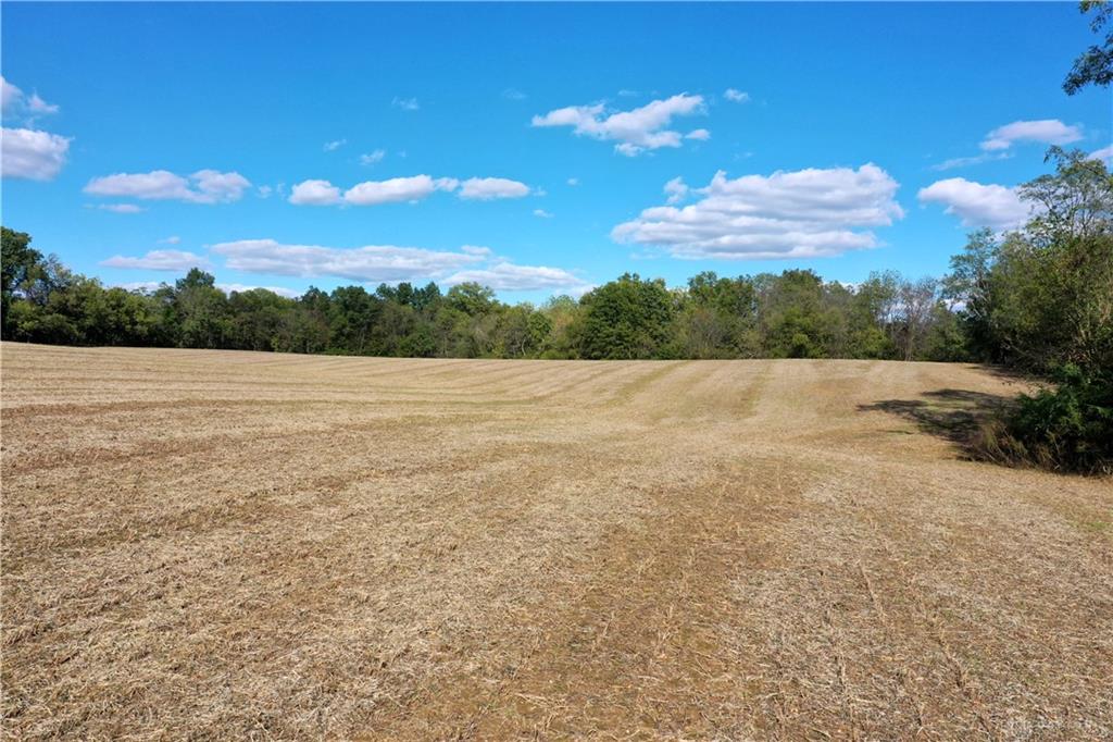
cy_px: 371
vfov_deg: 46.4
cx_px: 556
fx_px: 865
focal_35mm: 28
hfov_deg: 65.5
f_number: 6.3
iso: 100
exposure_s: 1/500
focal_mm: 10.26
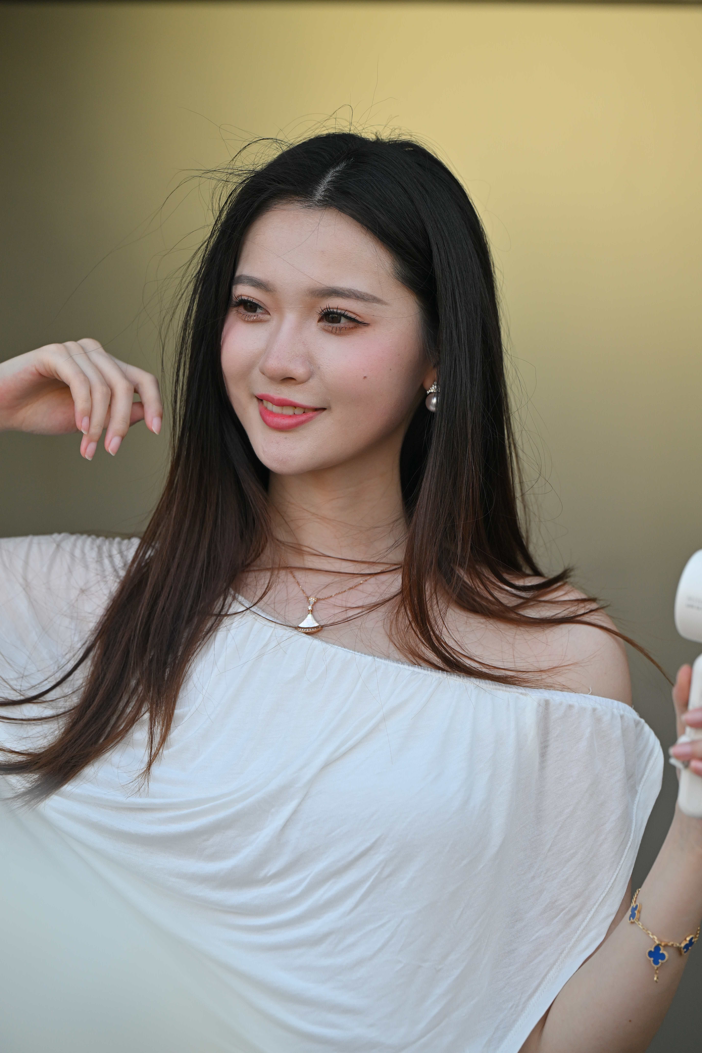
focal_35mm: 130
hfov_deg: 10.5
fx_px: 3802
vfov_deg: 15.8
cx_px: 351
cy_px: 526
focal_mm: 130
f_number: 3.5
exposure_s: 1/800
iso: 450
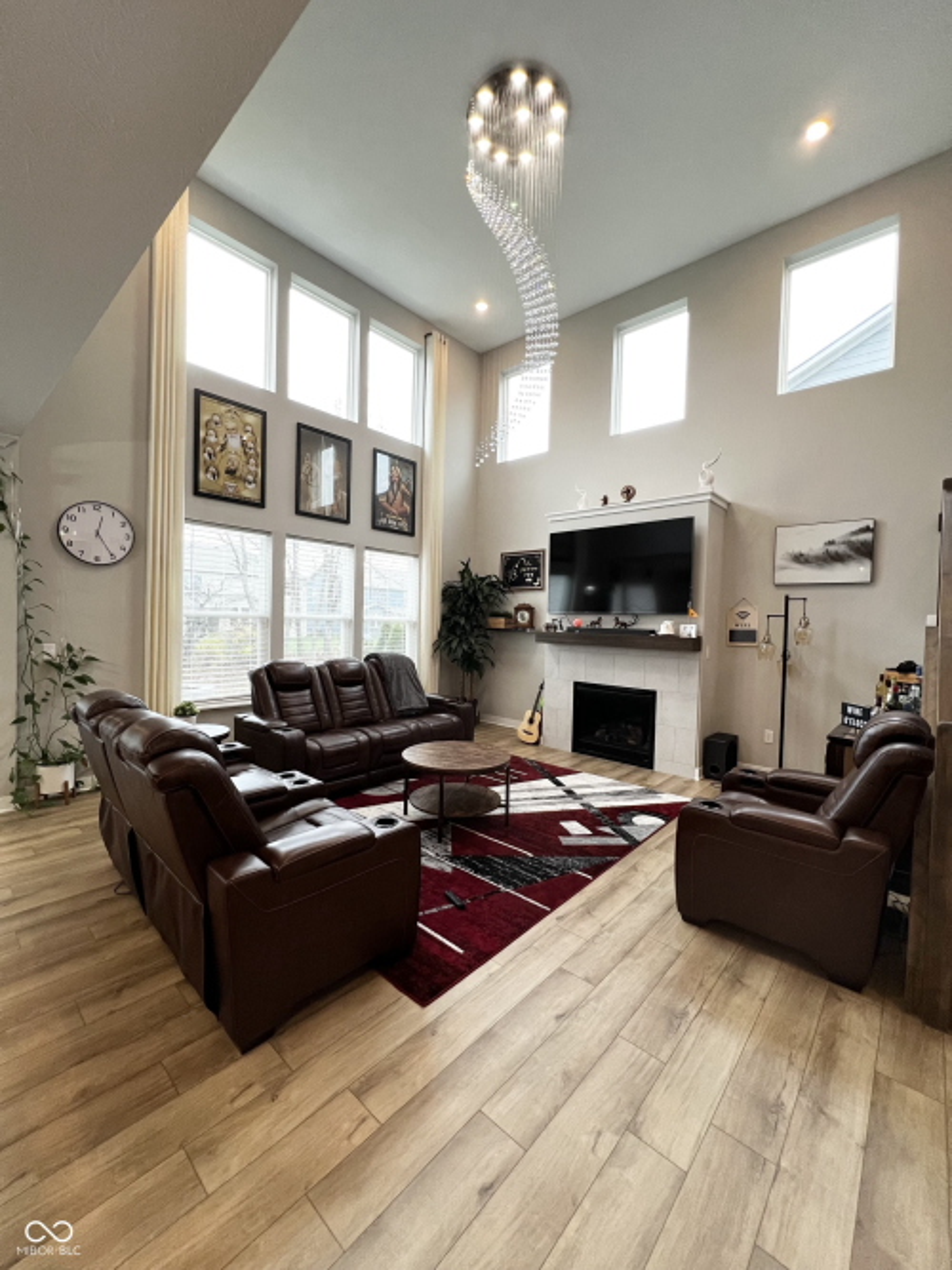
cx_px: 476
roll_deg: -1.4
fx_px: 477
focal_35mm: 13
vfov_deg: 106.2
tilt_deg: -1.3
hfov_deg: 89.9
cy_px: 635
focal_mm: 1.57
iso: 200
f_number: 1.8
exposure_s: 1/120
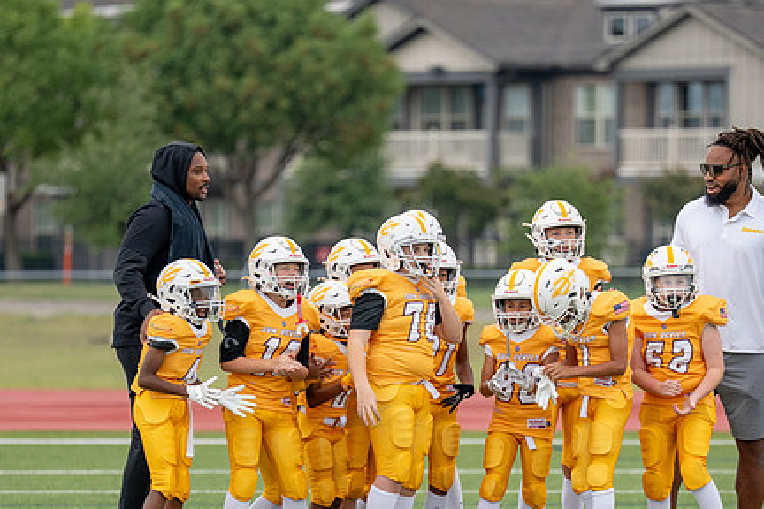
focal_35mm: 333
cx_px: 418
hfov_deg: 6.2
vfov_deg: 4.1
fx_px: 7066
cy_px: 402
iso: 500
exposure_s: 1/2000
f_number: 2.8
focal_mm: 180
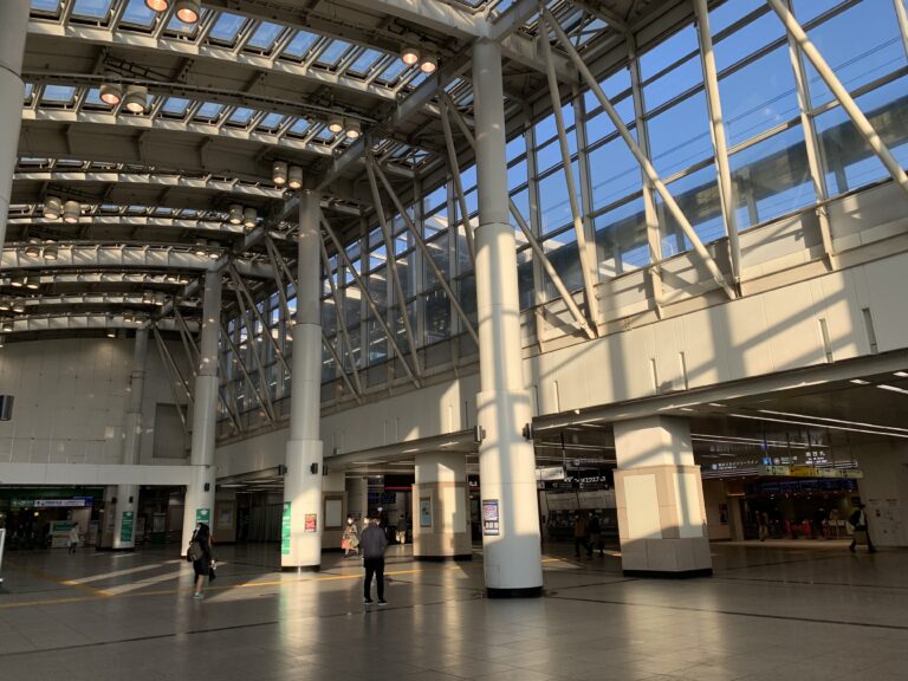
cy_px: 340
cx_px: 454
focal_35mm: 26
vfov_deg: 53.1
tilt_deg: +15.3
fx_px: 682
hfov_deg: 67.3
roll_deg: +0.9
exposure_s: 1/664
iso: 25
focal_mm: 4.25
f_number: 1.8
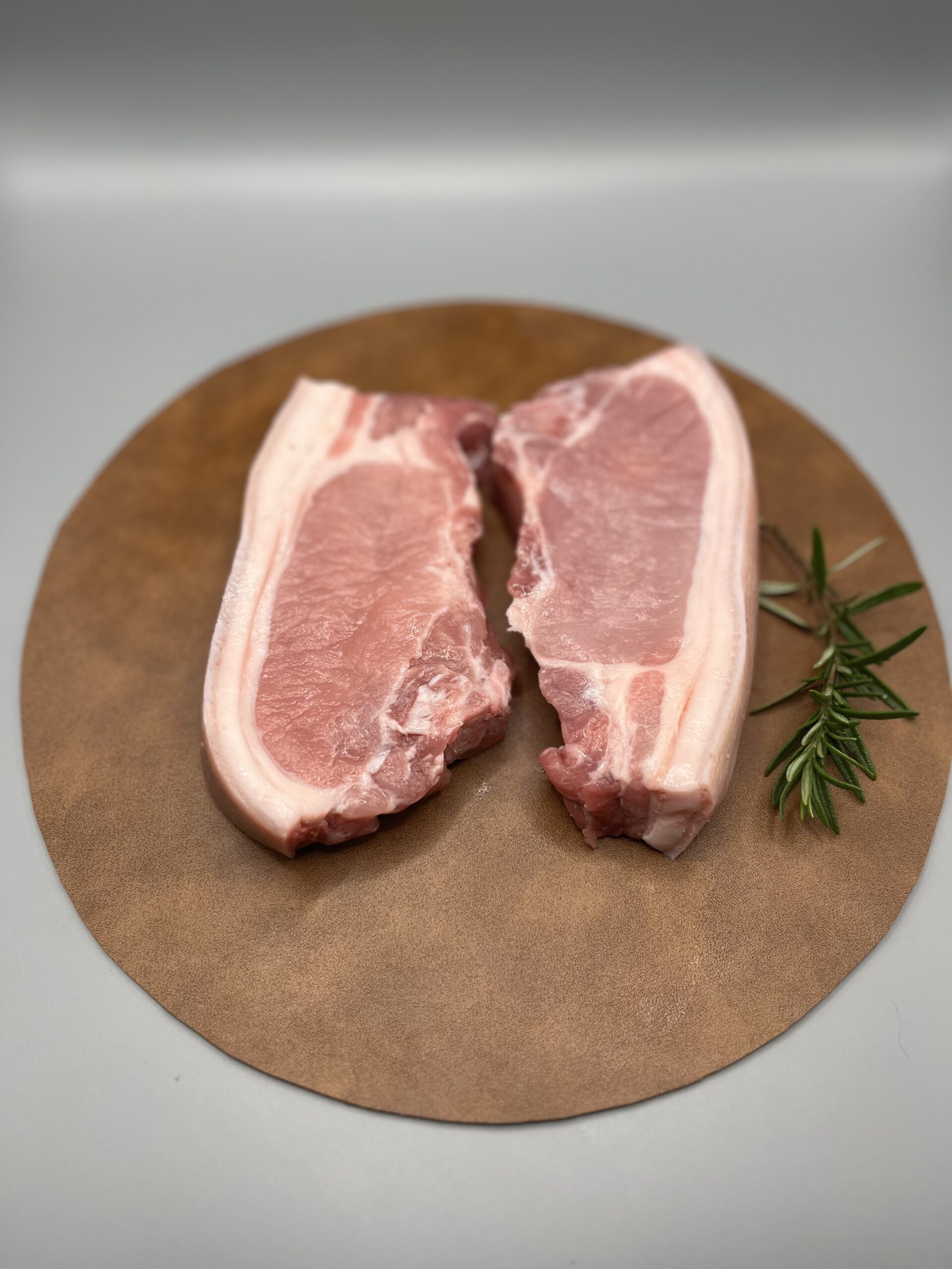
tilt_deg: -60.5
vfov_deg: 67.3
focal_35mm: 26
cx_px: 476
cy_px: 634
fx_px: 953
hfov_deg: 53.1
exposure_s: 1/236
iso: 40
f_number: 1.6
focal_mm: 5.1
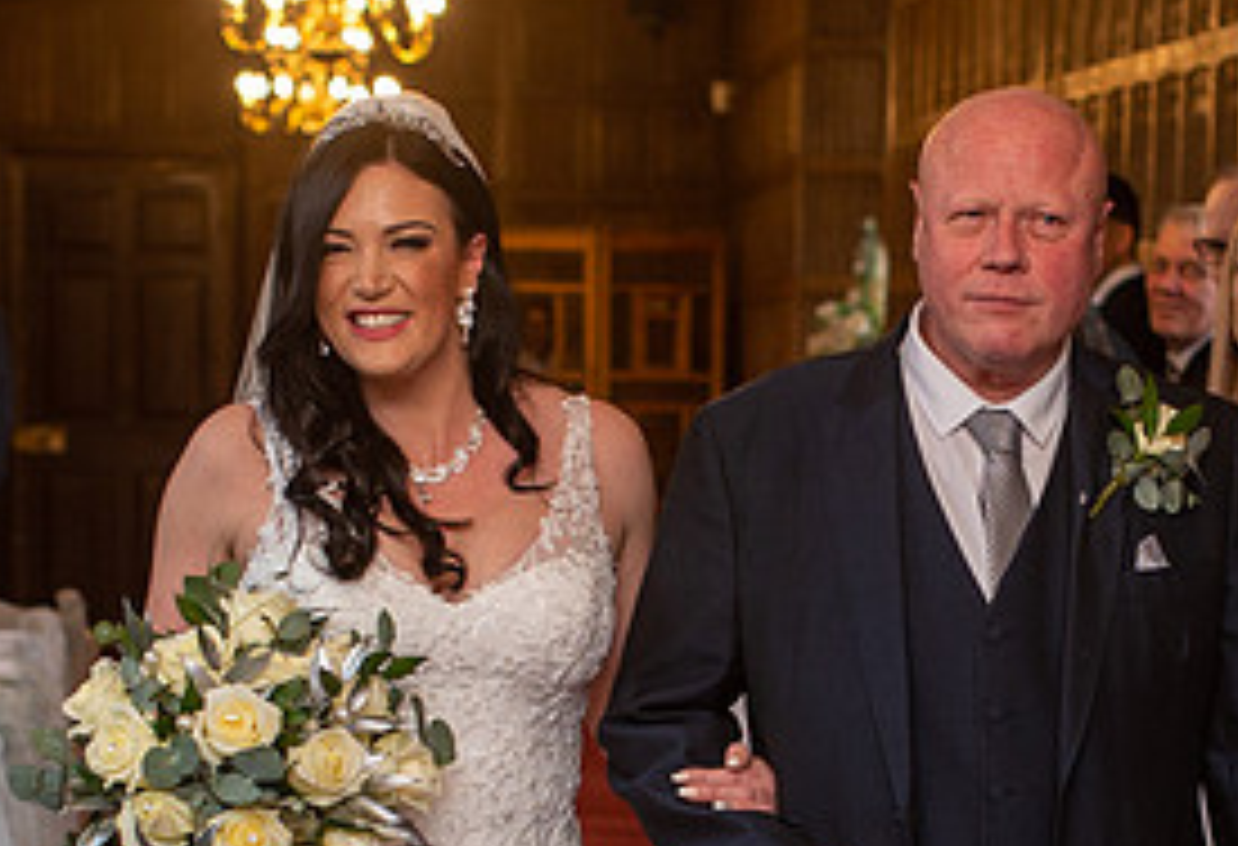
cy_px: 1016
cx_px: 863
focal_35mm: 147
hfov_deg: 13.8
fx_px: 5095
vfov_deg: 9.4
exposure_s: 1/125
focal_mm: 35
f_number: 2.8
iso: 200
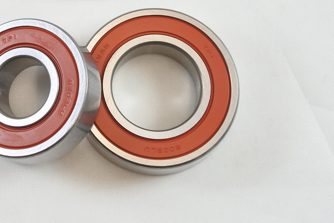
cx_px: 89
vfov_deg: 12.7
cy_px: 40
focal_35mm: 107
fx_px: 993
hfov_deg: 19.0
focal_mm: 22.3
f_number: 4.8
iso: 560
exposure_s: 1/125
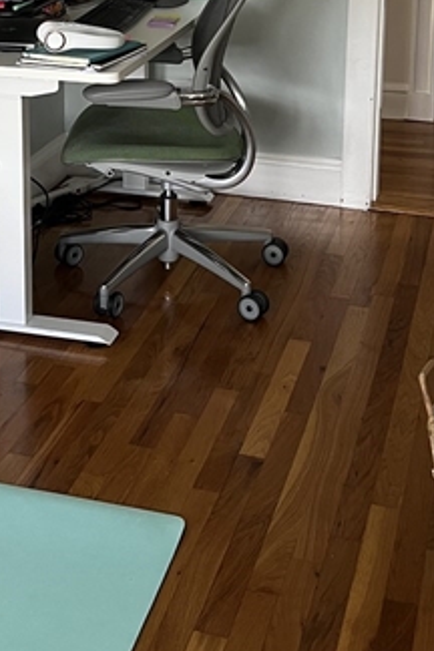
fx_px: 1157
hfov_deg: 21.2
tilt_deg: -12.3
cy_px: 38
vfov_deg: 29.8
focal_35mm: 64
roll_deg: +0.3
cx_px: 153
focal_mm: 5.7
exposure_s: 1/84
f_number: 1.5
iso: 125
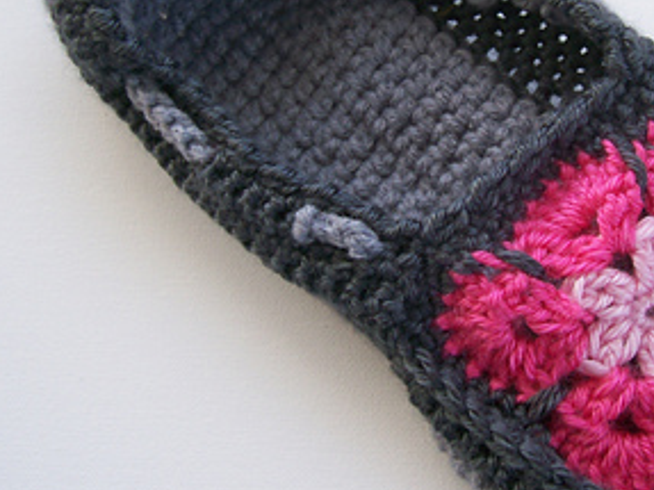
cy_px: 165
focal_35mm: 61
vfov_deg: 23.9
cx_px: 485
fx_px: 1152
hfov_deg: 31.2
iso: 80
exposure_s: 1/36
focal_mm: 5.8
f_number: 2.8
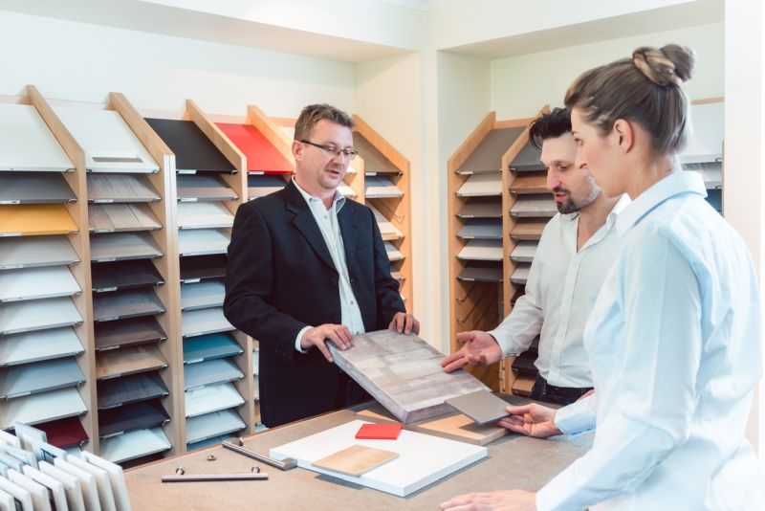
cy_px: 256
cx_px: 382
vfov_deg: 37.9
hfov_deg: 54.4
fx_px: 744
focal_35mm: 35
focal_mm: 35
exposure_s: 1/80
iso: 640
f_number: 4
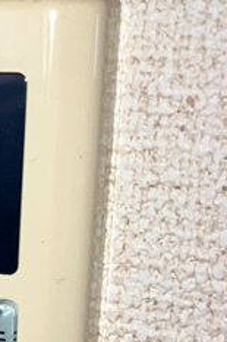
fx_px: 900
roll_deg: +0.3
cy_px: 288
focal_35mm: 95
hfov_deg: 13.1
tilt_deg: -16.8
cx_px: -176
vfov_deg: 21.1
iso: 25
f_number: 1.8
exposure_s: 1/44
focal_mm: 3.99
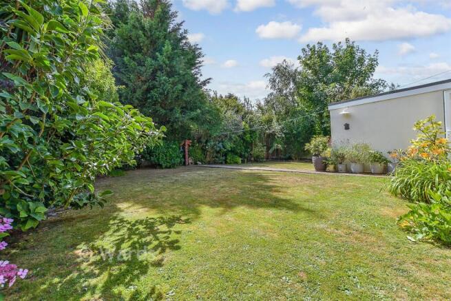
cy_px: 150
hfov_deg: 71.5
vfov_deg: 51.3
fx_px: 313
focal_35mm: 25
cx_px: 226
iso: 160
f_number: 8
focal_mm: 17
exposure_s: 1/250
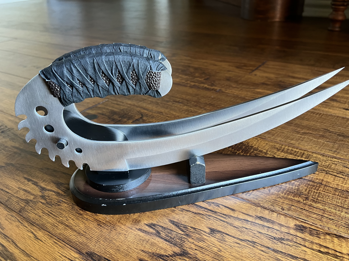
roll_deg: +1.3
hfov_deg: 63.4
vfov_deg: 49.7
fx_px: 282
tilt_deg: -30.3
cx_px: 185
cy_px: 137
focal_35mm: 28
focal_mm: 5.1
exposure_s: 1/60
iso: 200
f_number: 1.6
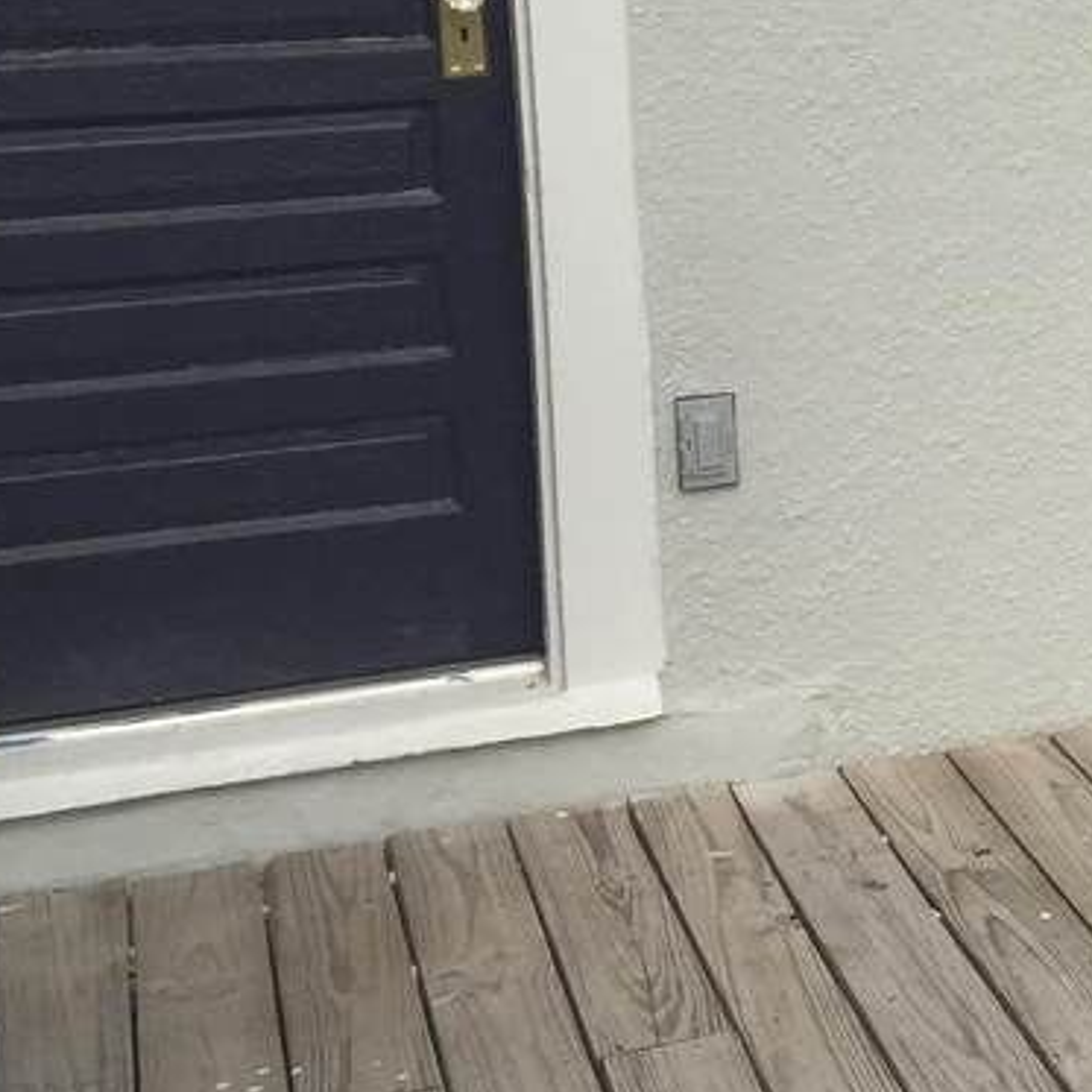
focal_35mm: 88
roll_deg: +1.1
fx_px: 3141
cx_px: 1598
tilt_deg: -2.9
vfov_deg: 19.2
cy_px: 29
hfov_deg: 17.8
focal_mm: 4.15
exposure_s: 1/1236
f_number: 2.2
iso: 32
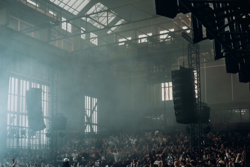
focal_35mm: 51
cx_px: 80
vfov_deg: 26.3
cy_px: 115
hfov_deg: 38.4
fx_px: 354
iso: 64
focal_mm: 35
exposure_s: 1/400
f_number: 1.4
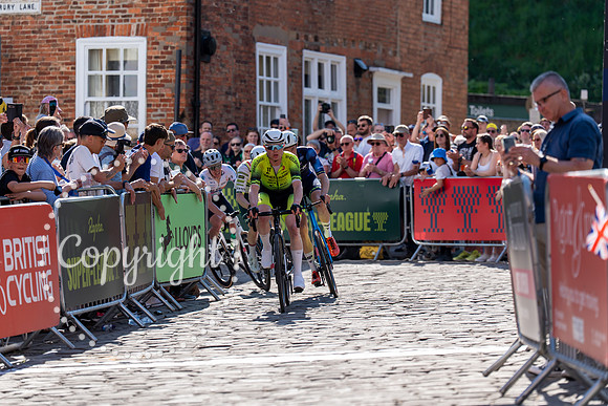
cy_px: 203
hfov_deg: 12.5
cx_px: 304
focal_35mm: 164
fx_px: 2770
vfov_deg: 8.4
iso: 125
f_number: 3.5
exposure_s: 1/1000
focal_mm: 164
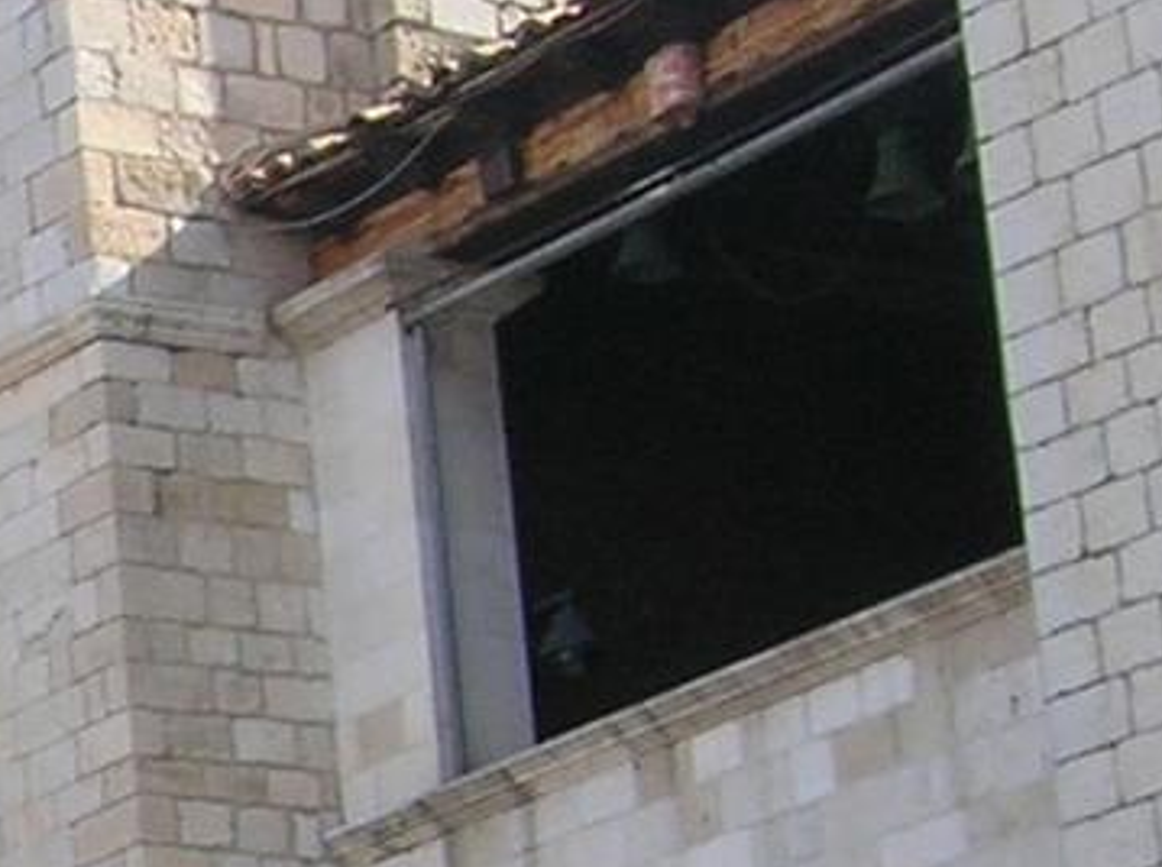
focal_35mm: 182
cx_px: -961
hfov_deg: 10.2
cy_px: 1255
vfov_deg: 8.0
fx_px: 6099
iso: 50
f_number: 4.9
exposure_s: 1/157
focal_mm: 5.7
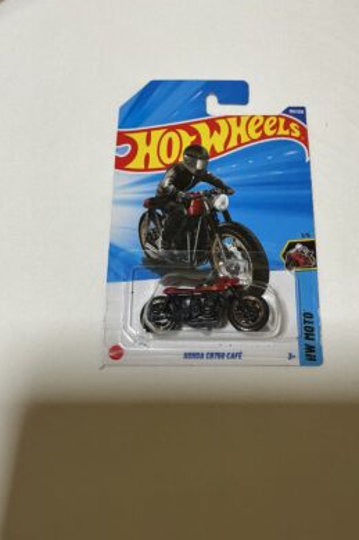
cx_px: 207
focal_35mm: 31
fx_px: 464
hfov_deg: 42.2
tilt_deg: -73.2
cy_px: 264
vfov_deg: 60.3
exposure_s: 1/60
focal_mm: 3
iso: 100
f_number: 1.8
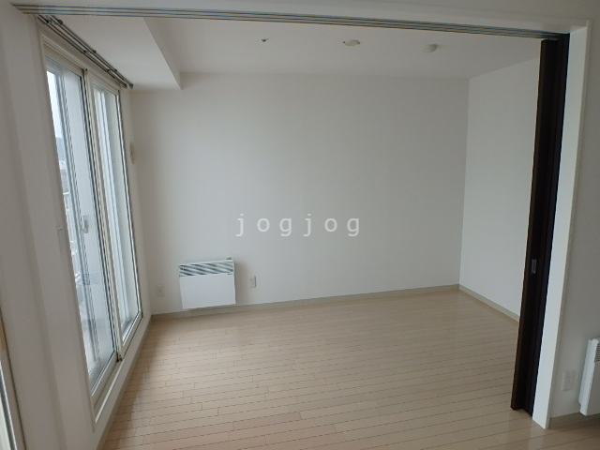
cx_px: 300
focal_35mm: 21
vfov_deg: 63.4
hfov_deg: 79.0
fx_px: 364
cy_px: 225
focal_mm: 3.7
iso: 125
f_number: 3.5
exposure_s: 1/250
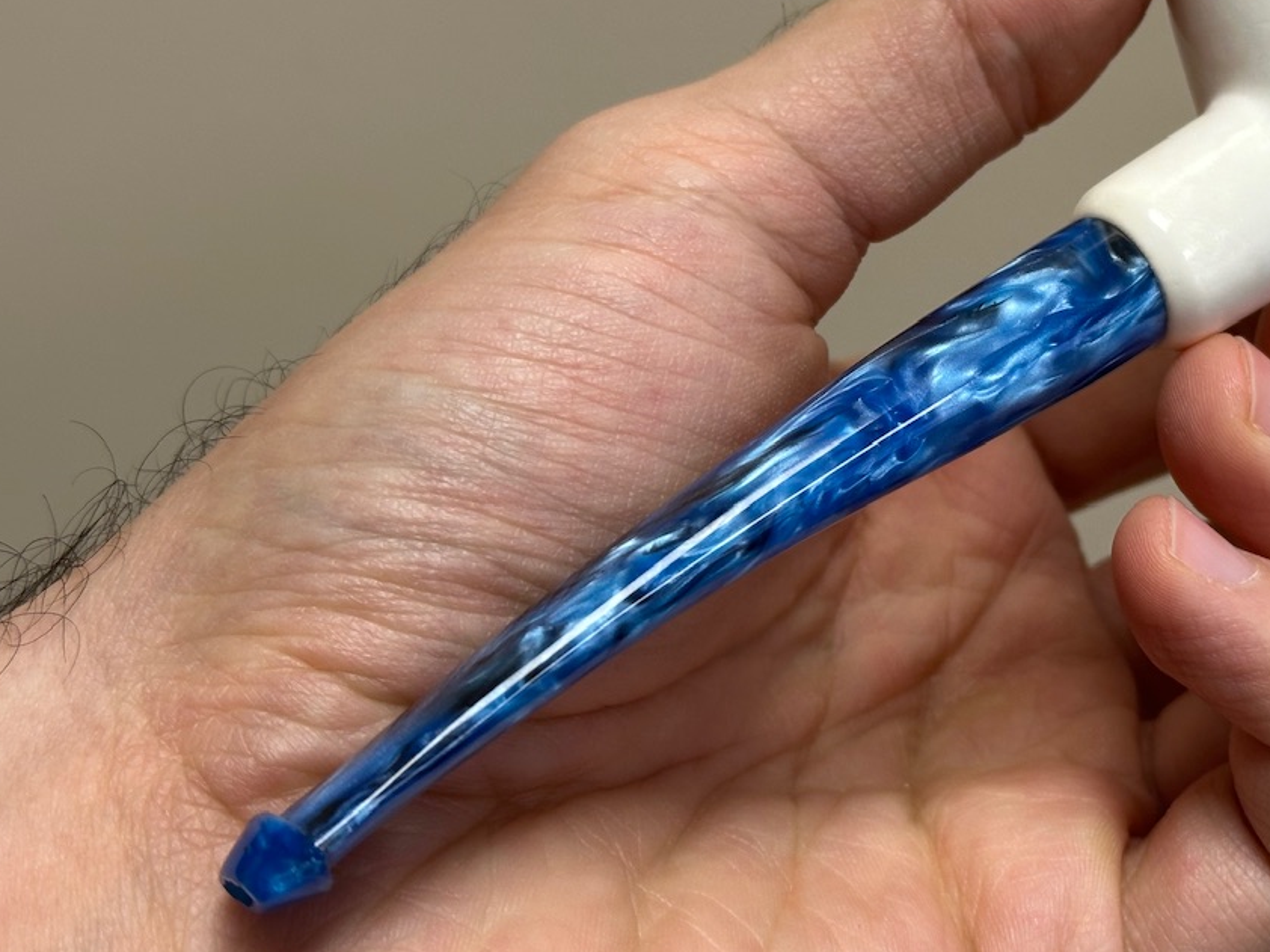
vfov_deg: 20.1
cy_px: 315
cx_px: 943
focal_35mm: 73
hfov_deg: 26.4
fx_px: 2677
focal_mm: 6.86
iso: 80
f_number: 1.78
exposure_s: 1/121
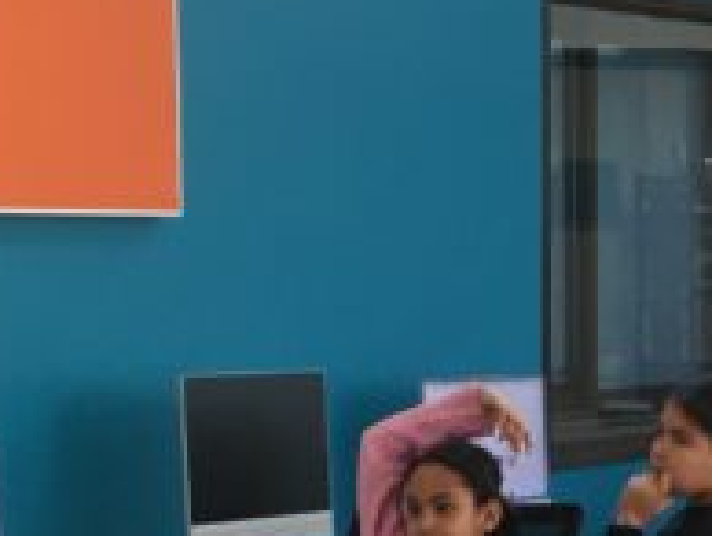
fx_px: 3151
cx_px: 774
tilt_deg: -9.9
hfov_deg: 12.7
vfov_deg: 9.5
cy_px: 804
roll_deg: -1.2
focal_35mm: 153
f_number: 2.2
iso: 64
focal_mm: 4.15
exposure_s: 1/33
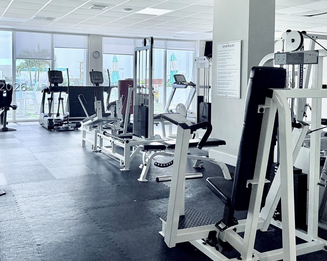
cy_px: 87
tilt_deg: -2.1
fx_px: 358
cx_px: 125
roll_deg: -0.6
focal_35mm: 37
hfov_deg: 48.7
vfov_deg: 39.6
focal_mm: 6.76
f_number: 1.78
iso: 250
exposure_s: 1/120
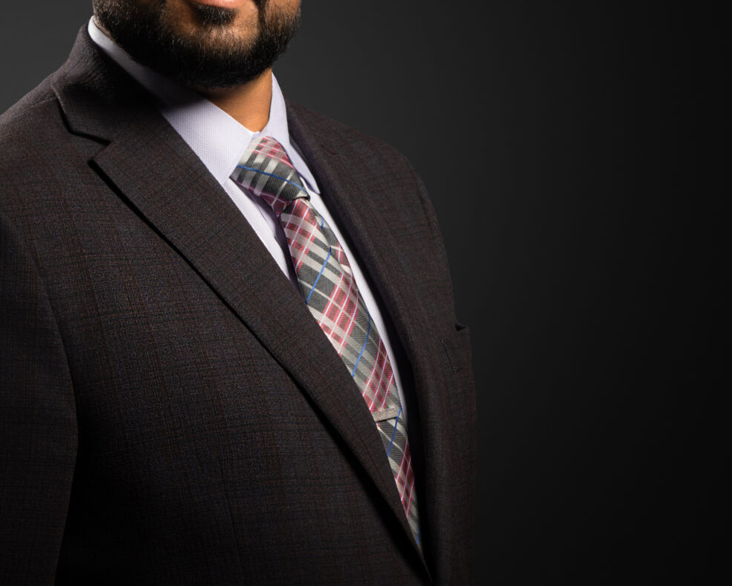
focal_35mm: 254
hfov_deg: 7.6
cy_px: 155
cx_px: -19
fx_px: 5502
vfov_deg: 6.1
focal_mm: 130
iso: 125
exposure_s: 1/125
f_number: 11
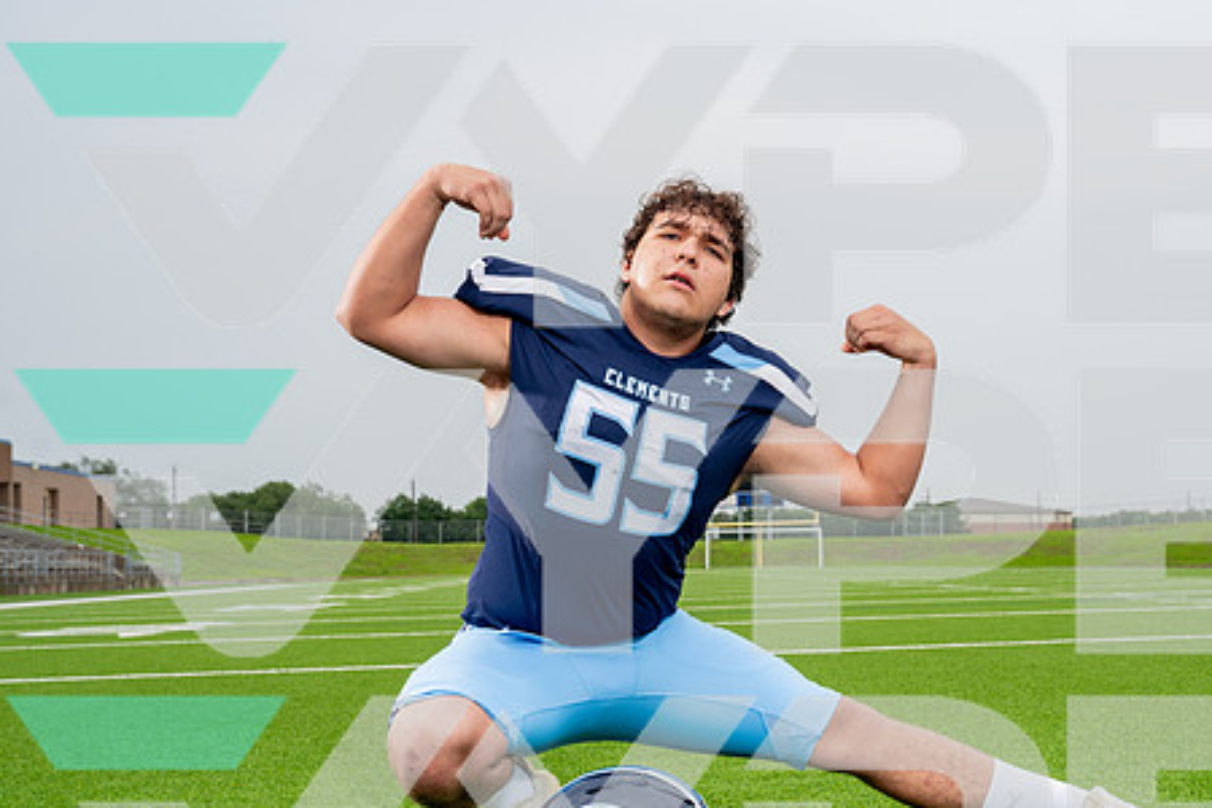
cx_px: 700
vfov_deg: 27.4
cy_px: 513
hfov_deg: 40.2
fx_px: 1650
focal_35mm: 49
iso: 160
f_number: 6.3
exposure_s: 1/250
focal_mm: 38
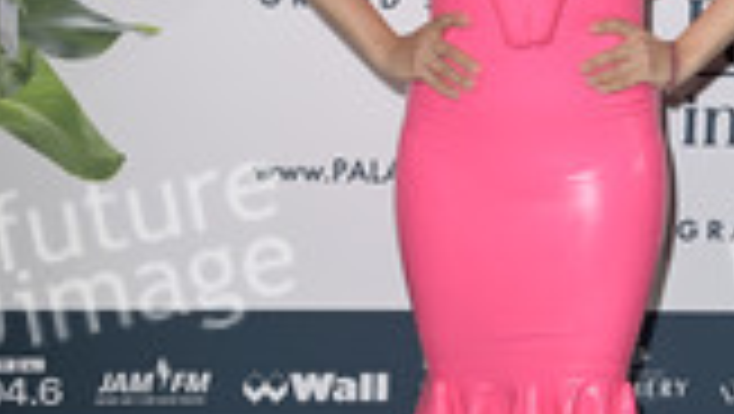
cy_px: 45
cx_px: 554
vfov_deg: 10.7
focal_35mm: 113
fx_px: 2201
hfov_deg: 18.8
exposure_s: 1/250
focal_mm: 44
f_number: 5.6
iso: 640
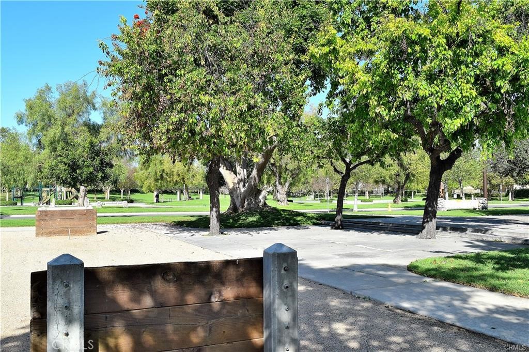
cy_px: 176
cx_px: 264
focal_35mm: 33
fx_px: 485
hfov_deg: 57.3
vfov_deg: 39.9
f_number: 9
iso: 200
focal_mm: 22
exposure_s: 1/320
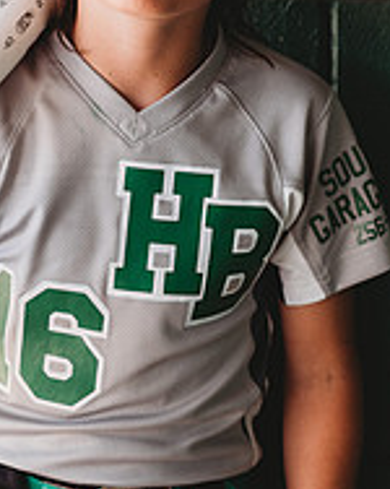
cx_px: 49
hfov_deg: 8.1
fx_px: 2760
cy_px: 198
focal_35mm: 191
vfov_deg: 10.1
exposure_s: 1/200
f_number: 2.8
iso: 200
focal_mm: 85
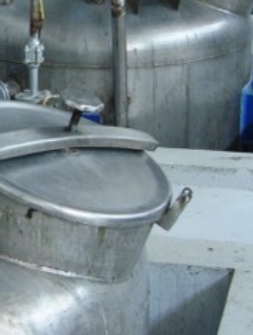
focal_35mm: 106
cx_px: -30
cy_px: 88
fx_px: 1030
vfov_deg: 18.4
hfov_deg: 13.7
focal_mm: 8
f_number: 2.8
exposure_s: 1/100
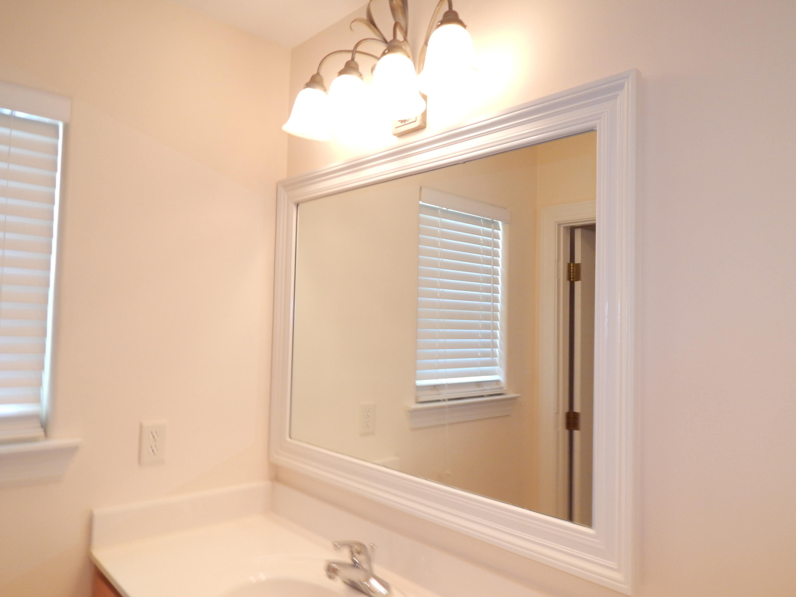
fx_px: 575
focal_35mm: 25
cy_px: 298
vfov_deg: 54.9
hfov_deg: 69.4
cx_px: 398
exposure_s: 1/30
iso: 200
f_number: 3.1
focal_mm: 4.5
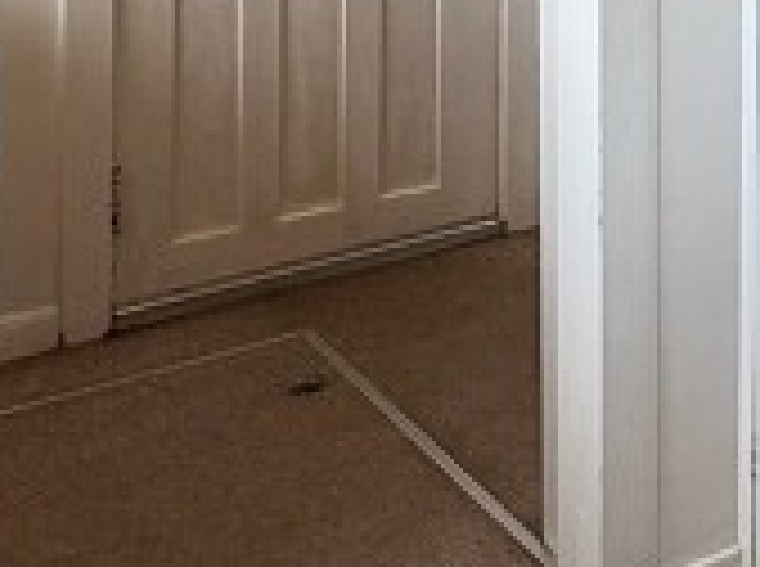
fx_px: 1862
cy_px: -423
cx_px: 1201
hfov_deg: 19.5
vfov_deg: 15.2
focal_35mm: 85
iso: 125
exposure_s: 1/120
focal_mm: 2.22
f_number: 2.2
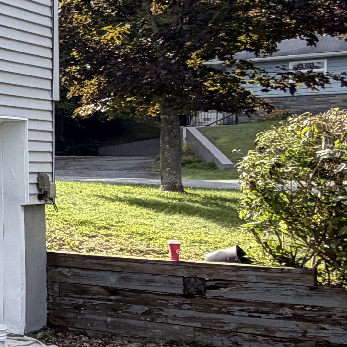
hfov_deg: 16.5
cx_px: -415
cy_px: 166
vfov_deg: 26.1
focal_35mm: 66
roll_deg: -0.2
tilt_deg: -0.4
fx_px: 749
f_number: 2.2
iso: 64
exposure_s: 1/472
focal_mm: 2.22
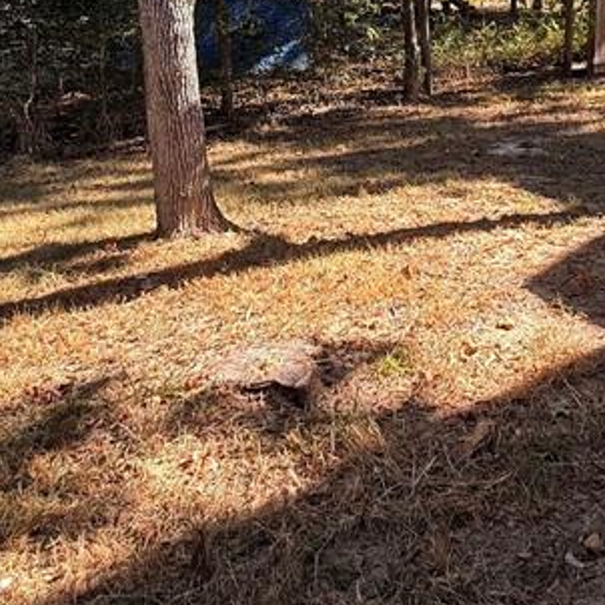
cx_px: 417
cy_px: 68
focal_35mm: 42
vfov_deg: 37.6
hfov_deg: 39.4
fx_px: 830
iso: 50
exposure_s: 1/237
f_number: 2.2
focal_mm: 2.22
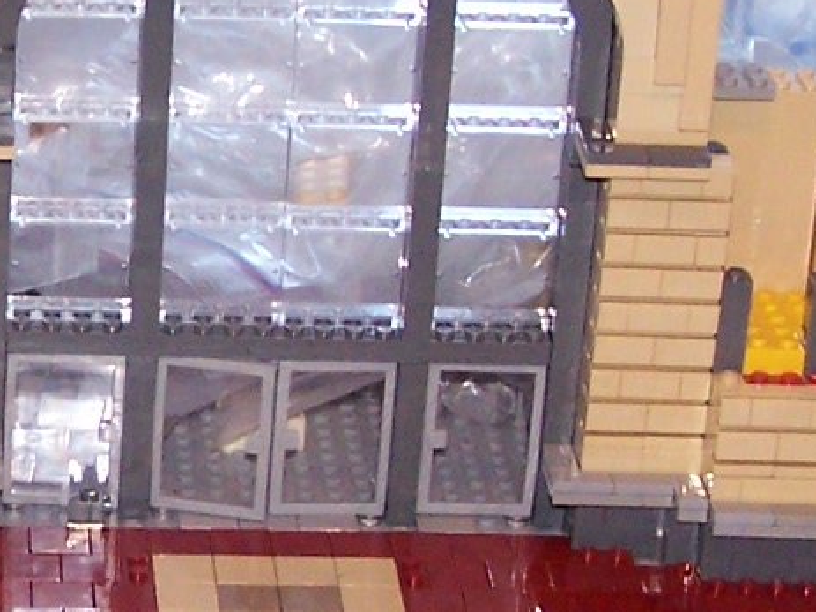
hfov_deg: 11.6
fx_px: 3959
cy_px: 330
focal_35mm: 168
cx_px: -78
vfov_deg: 8.8
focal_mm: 6.3
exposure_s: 1/60
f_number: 2.8
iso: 140
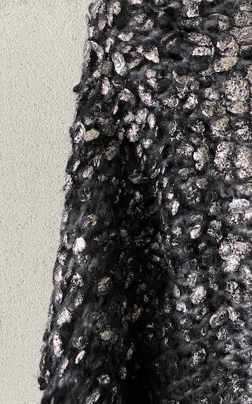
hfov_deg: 24.0
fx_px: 561
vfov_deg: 38.4
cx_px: 261
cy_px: 91
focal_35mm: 51
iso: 125
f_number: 1.8
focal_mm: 4.25
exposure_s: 1/75
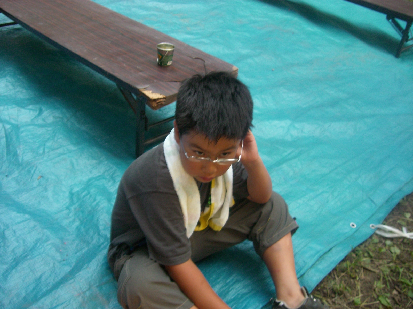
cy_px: 154
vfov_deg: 37.7
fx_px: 453
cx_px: 206
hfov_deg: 49.0
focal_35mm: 38
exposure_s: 1/60
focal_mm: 6.2
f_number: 2.7
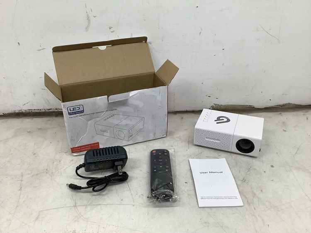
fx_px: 279
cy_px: 116
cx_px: 156
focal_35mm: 31
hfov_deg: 58.3
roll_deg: +0.8
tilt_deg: -29.9
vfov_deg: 45.5
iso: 64
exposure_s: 1/120
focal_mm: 3.3
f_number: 2.4
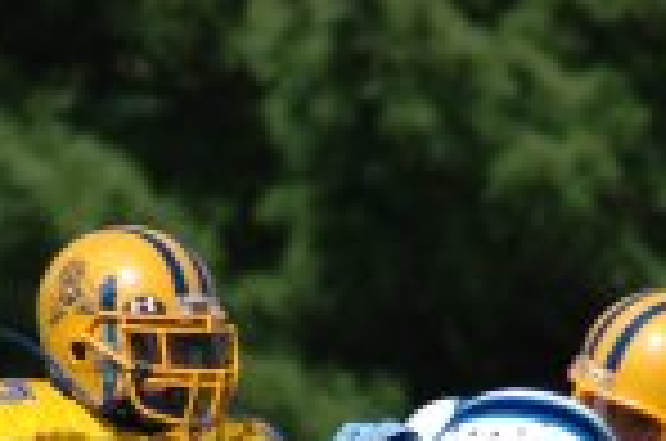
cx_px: 621
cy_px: 664
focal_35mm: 1366
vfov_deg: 1.0
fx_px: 25217
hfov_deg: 1.5
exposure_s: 1/1250
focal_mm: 300
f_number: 5.6
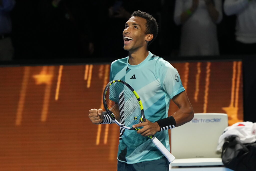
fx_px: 3890
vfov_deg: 2.5
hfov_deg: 3.8
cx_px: 128
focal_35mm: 547
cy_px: 86
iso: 5000
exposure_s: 1/320
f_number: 6.3
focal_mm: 365
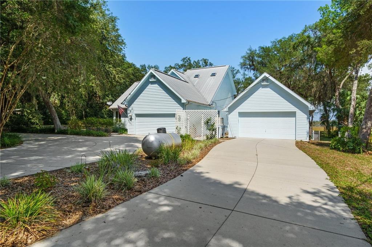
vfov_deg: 61.8
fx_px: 206
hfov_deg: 84.0
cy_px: 124
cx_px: 186
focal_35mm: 20
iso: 320
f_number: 8
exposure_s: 1/640
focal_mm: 20
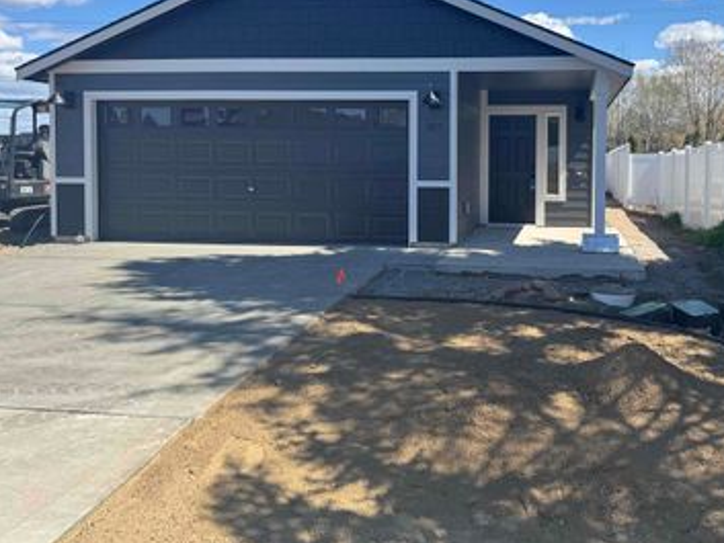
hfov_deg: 53.0
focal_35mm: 34
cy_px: 179
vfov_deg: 41.3
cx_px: 476
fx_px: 711
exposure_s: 1/3096
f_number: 1.78
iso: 80
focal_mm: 6.76
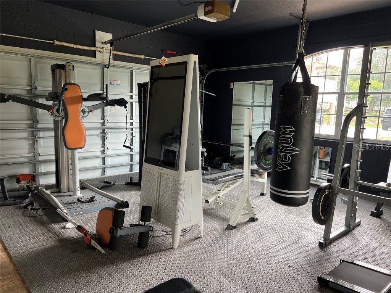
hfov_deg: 67.3
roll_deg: -1.8
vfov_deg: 53.1
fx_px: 294
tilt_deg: -8.8
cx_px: 196
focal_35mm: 26
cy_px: 146
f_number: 1.5
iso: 125
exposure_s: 1/114
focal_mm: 5.7
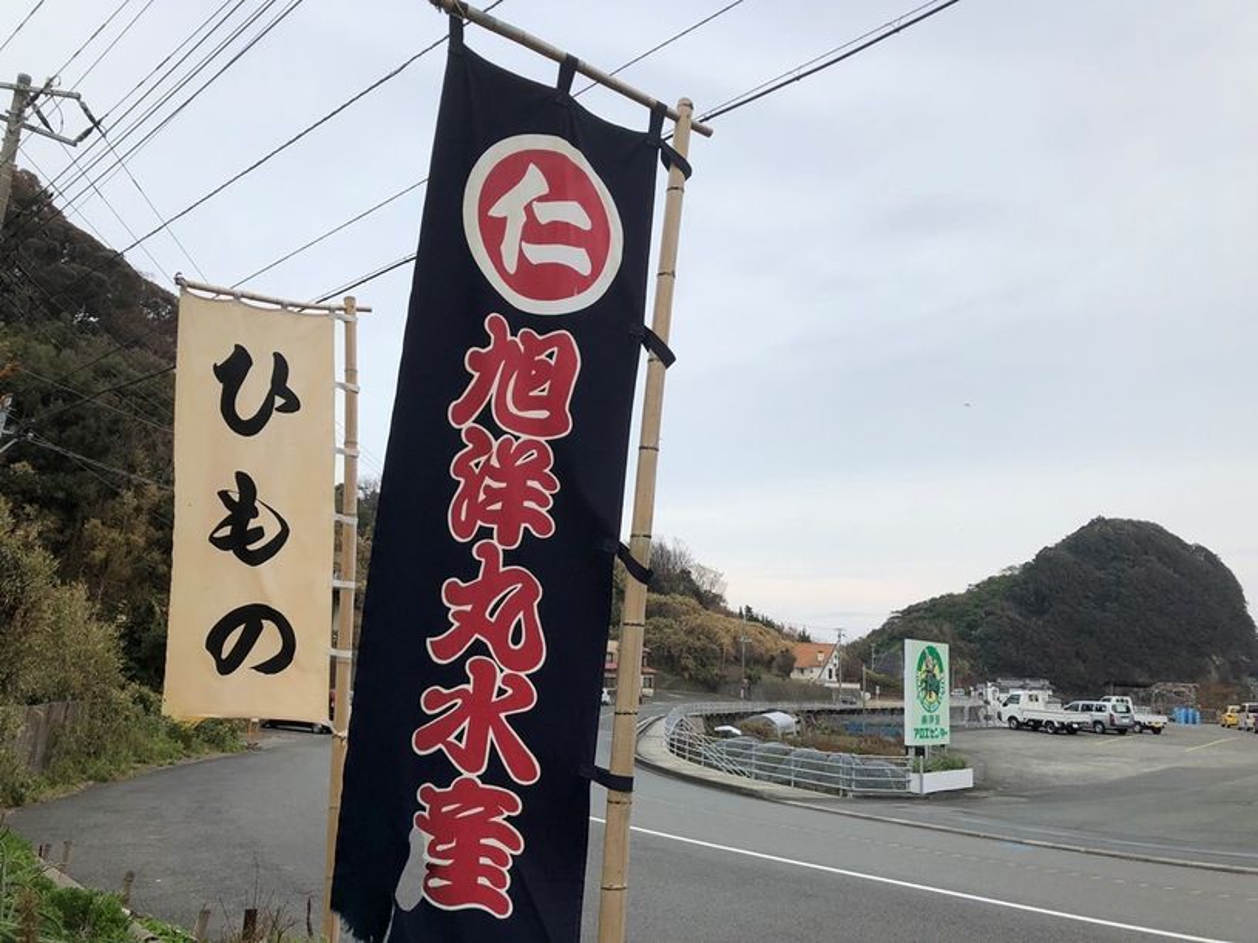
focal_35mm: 28
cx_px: 629
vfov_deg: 49.7
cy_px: 472
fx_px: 1017
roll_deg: -1.6
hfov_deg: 63.5
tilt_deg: +11.6
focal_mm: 3.99
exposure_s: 1/1567
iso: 20
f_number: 1.8
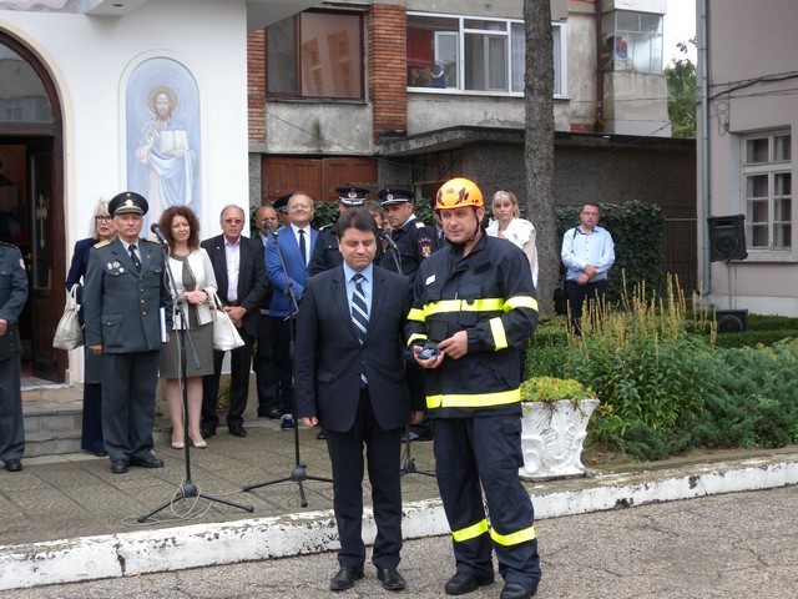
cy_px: 300
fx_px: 1314
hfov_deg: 33.8
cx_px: 399
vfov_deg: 25.7
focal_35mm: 57
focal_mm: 12.3
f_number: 3.9
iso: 64
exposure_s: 1/75.5
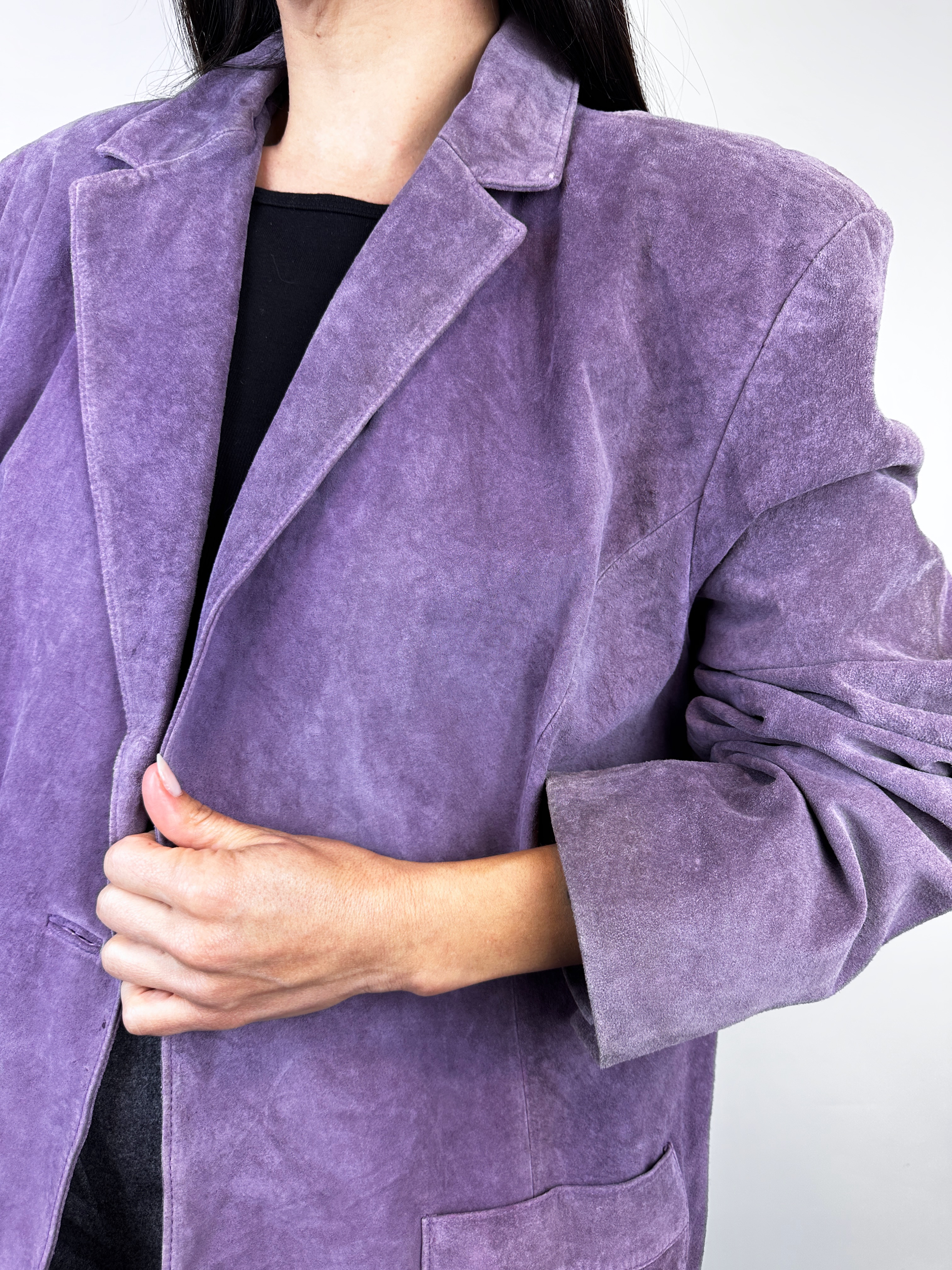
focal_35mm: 24
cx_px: 476
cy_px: 635
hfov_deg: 56.8
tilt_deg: -4.5
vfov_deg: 71.6
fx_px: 880
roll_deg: +0.4
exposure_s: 1/100
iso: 80
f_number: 1.78
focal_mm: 6.86
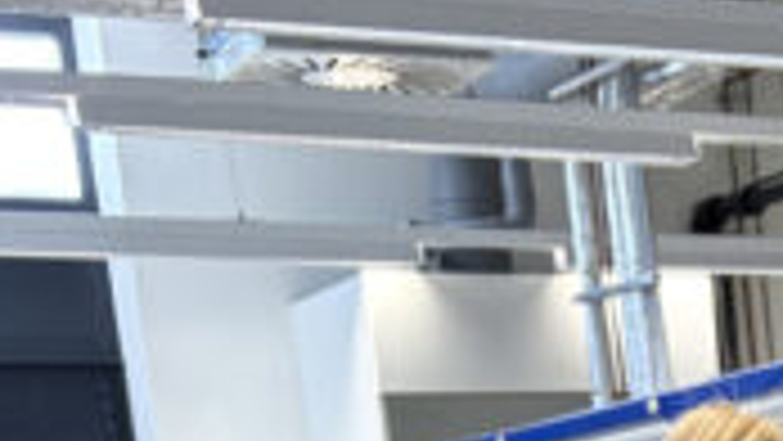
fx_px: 2596
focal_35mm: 125
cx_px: 1274
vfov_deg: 8.6
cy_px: 1170
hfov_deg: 15.4
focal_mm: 6
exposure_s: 1/50
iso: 80
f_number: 1.6
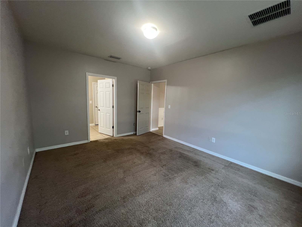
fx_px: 113
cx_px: 151
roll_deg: -0.9
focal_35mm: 13
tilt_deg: -2.9
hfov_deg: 106.2
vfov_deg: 89.9
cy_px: 114
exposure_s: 1/60
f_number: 1.8
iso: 200
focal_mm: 1.57
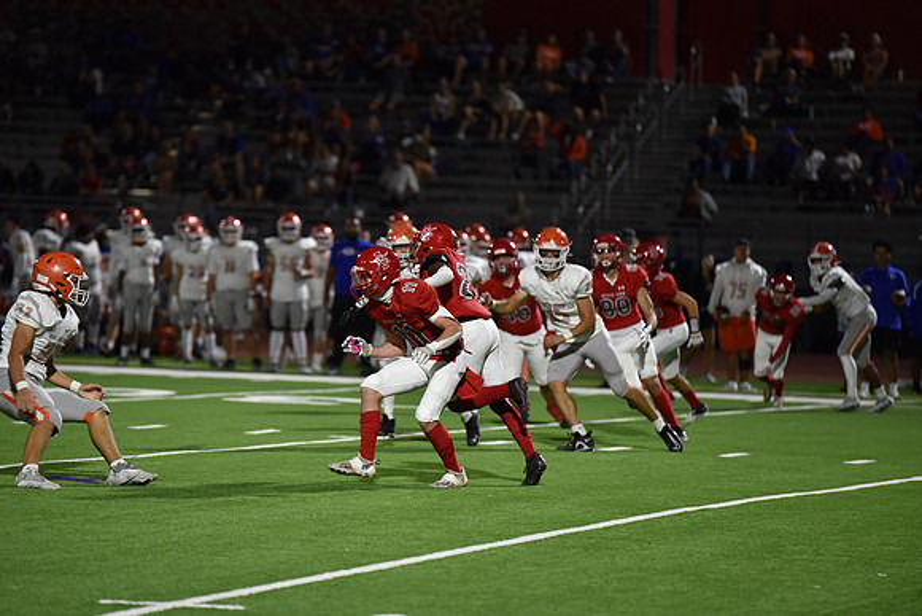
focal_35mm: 200
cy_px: 308
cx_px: 461
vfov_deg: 6.9
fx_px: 5123
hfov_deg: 10.3
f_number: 2.8
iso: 2200
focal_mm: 200
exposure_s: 1/500
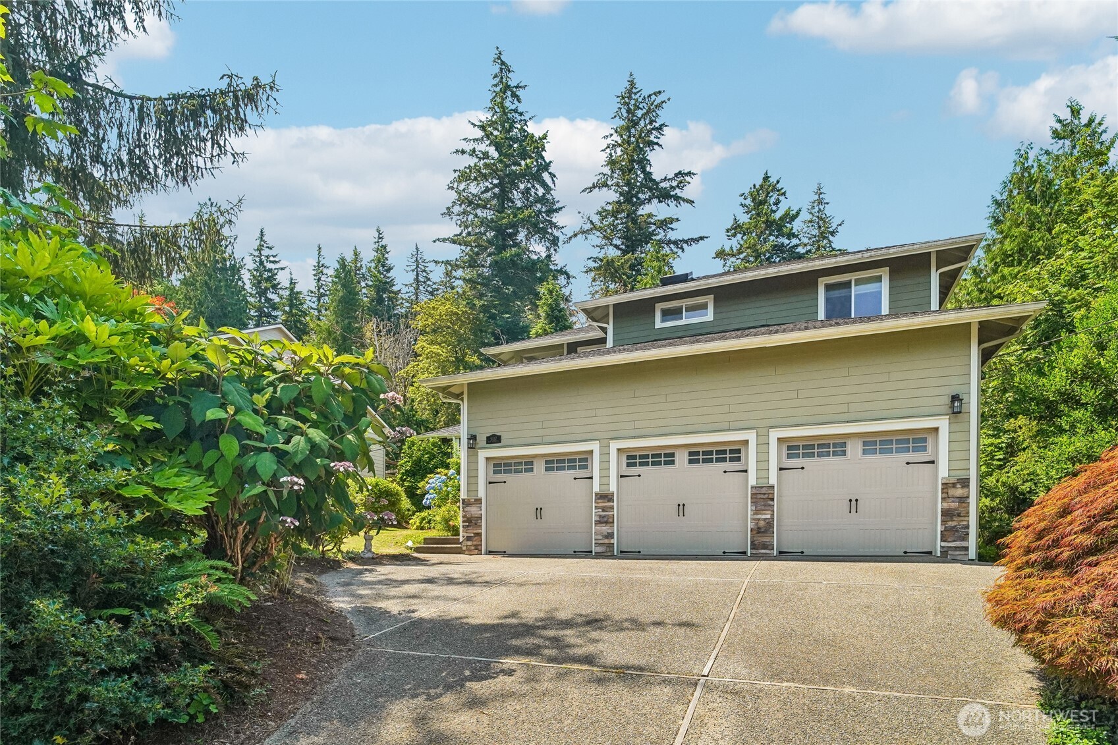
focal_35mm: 16
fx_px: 497
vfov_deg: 73.7
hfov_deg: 96.7
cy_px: 372
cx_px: 559
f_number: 8
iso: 1600
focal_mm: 16
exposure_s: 1/1000
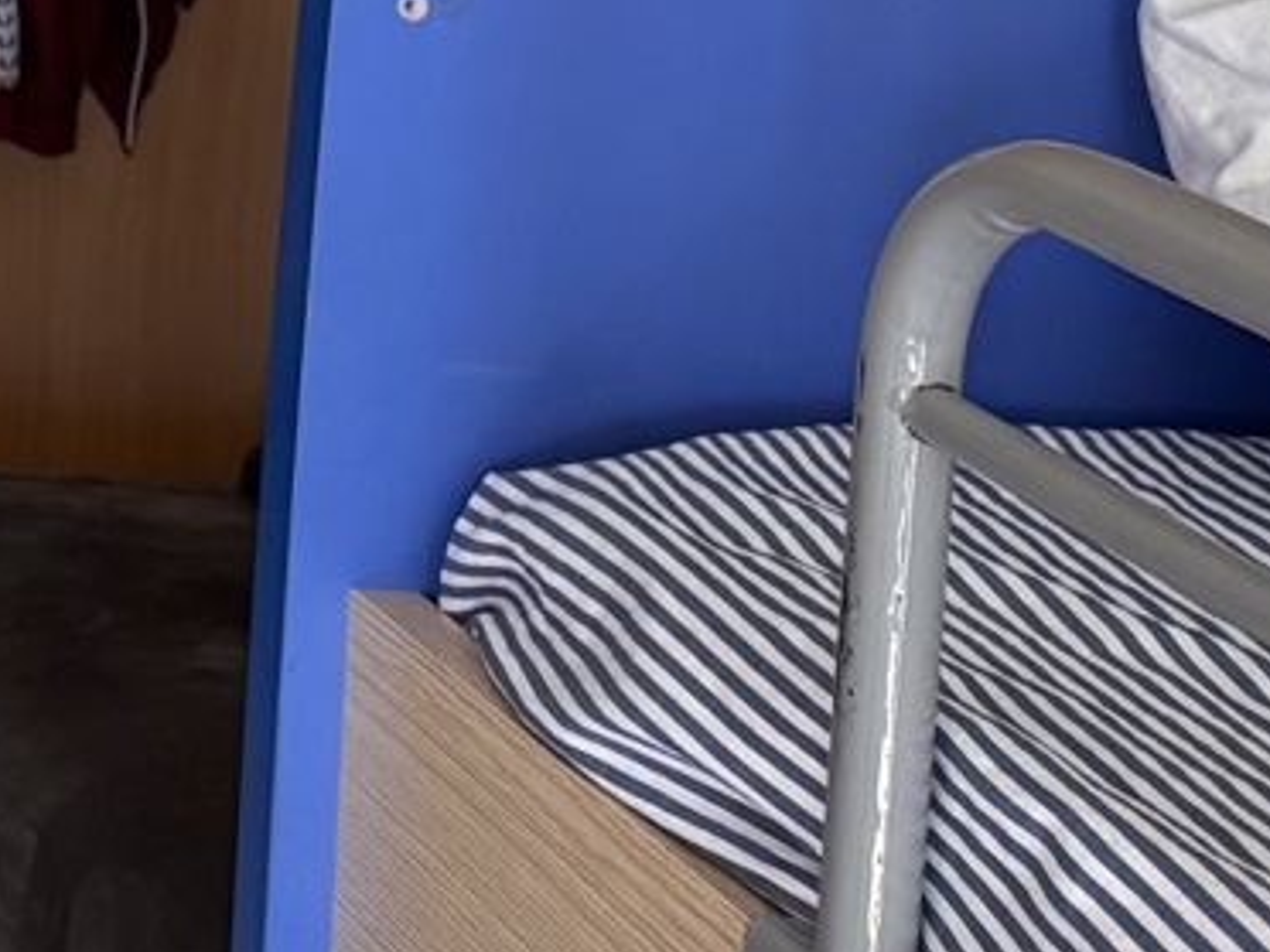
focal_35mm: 124
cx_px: -1574
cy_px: -1157
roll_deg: -2.1
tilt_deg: +0.6
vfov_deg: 10.6
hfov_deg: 12.9
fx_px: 4549
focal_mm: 6.76
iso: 200
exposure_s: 1/50
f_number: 1.78
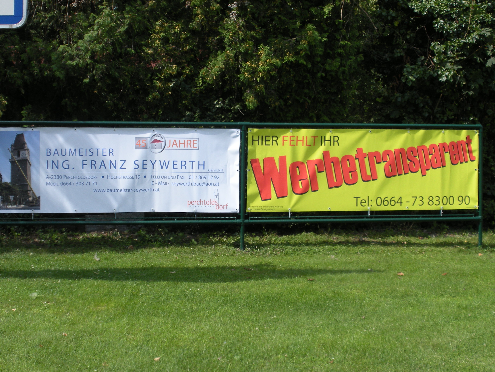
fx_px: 901
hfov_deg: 30.7
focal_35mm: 63
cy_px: 182
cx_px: 238
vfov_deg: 23.3
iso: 64
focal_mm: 9.1
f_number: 4.4
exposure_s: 1/365
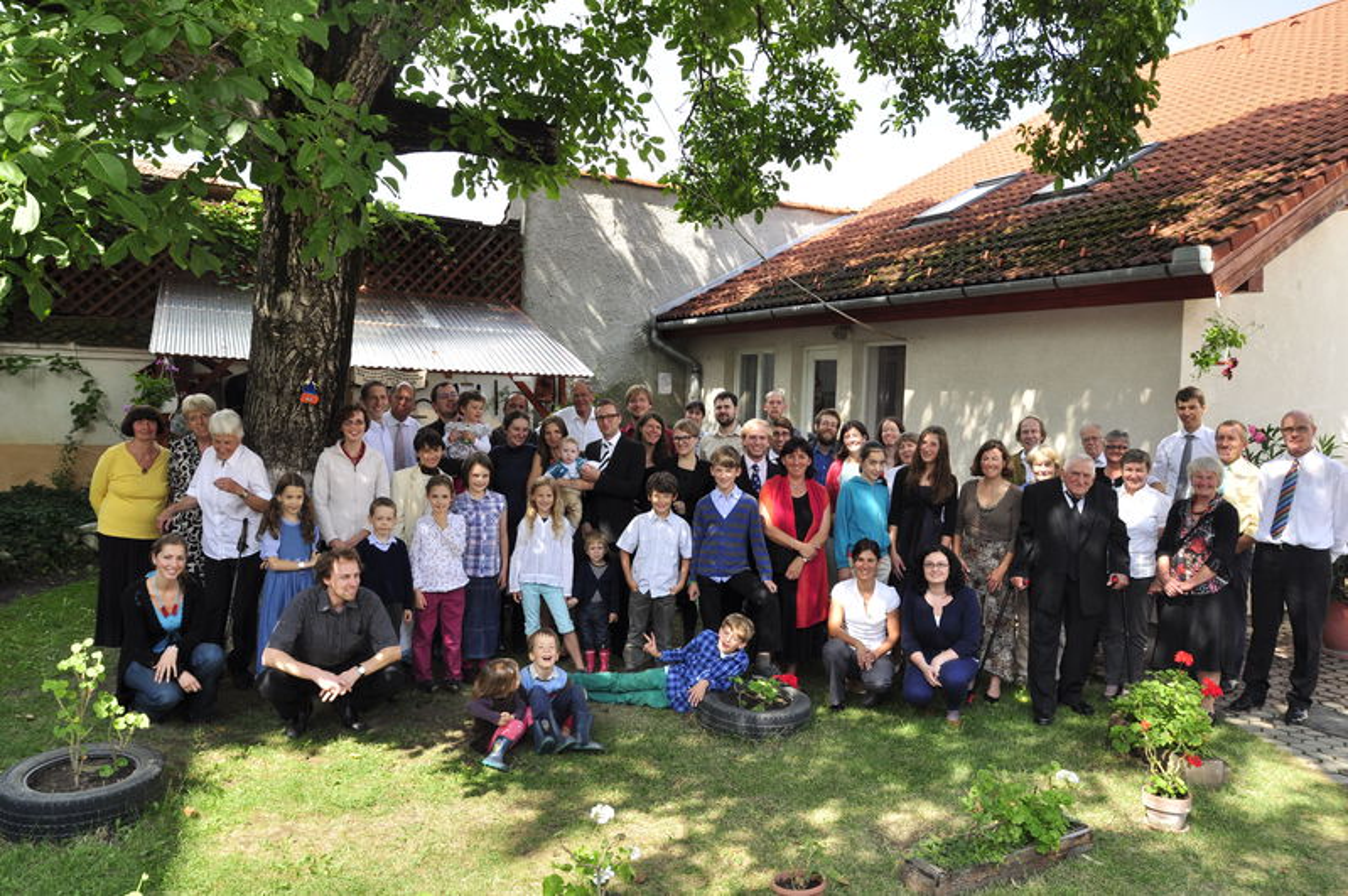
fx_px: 954
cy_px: 448
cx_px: 674
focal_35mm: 26
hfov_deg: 70.5
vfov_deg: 50.3
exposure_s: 1/200
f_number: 6.3
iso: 200
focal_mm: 17
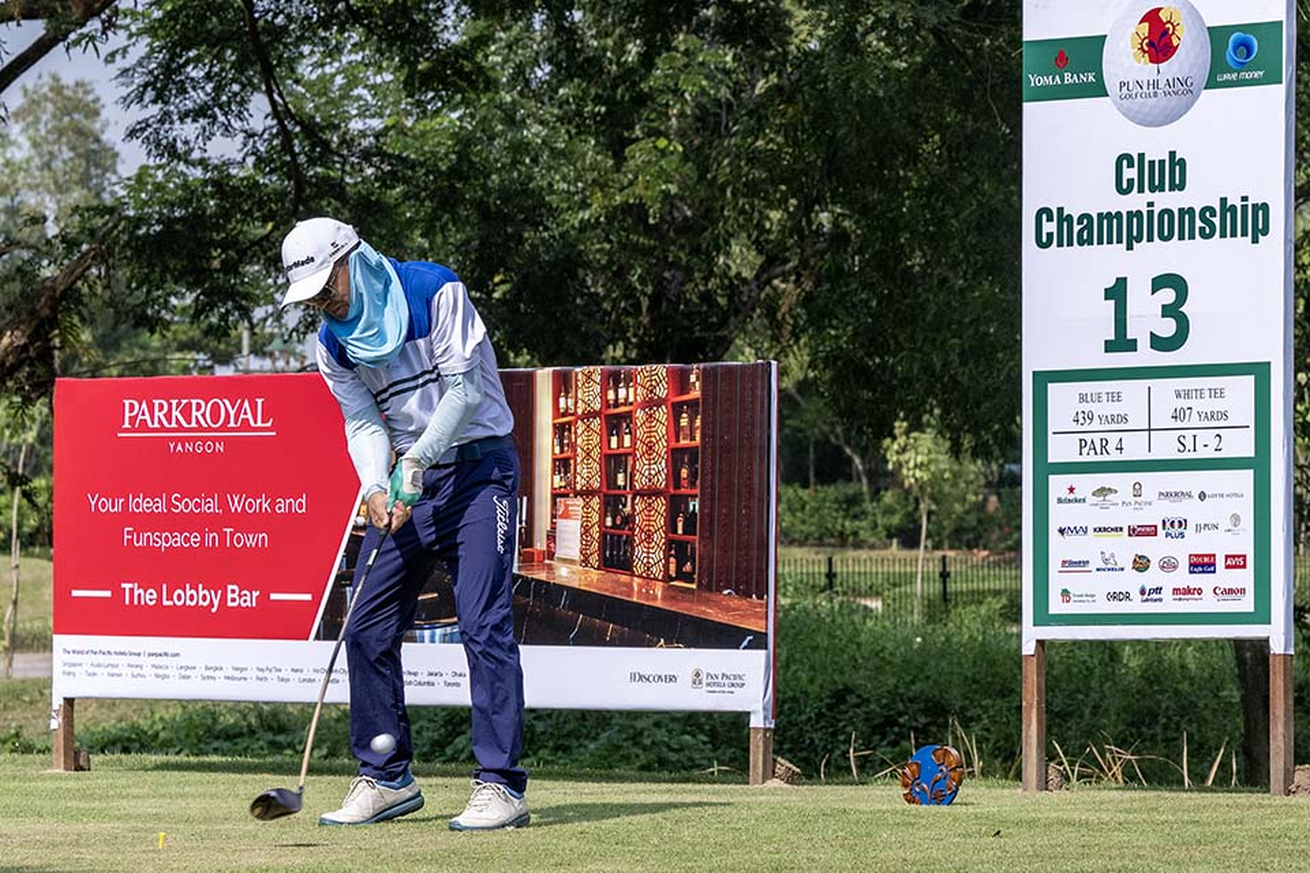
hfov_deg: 28.8
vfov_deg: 19.5
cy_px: 436
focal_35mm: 70
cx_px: 655
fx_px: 2547
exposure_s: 1/2000
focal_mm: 70
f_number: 5.6
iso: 360
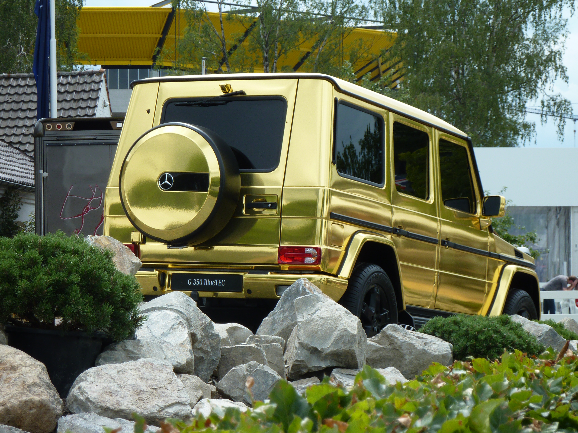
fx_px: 1987
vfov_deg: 12.5
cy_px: 216
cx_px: 289
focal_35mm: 119
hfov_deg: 16.6
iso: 80
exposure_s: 1/400
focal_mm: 19.5
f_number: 4.4
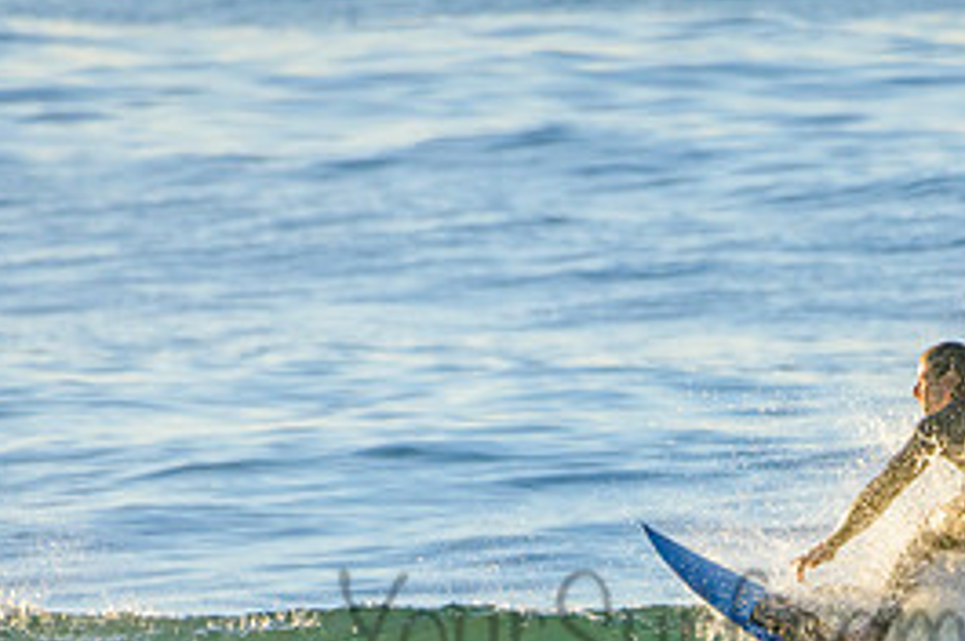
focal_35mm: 1645
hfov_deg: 1.3
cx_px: 714
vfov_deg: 0.8
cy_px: 595
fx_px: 44041
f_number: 5.6
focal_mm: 500
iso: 500
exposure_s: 1/2000
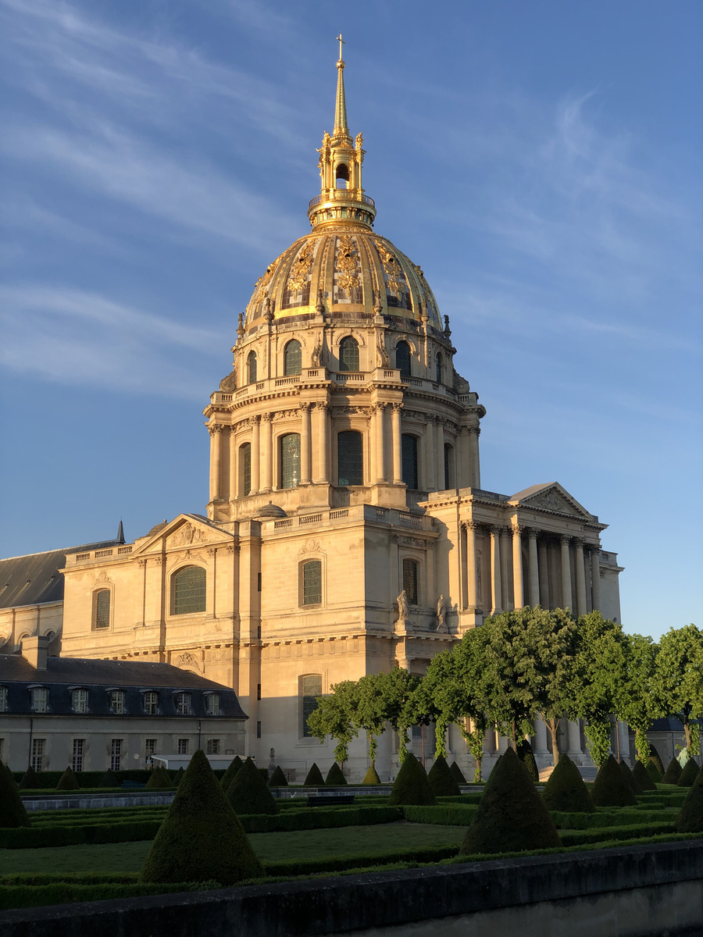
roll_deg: +0.4
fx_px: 1408
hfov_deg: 28.0
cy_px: 468
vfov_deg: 36.8
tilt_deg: +13.7
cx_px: 352
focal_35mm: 52
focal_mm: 6
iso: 16
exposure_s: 1/496
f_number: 2.4
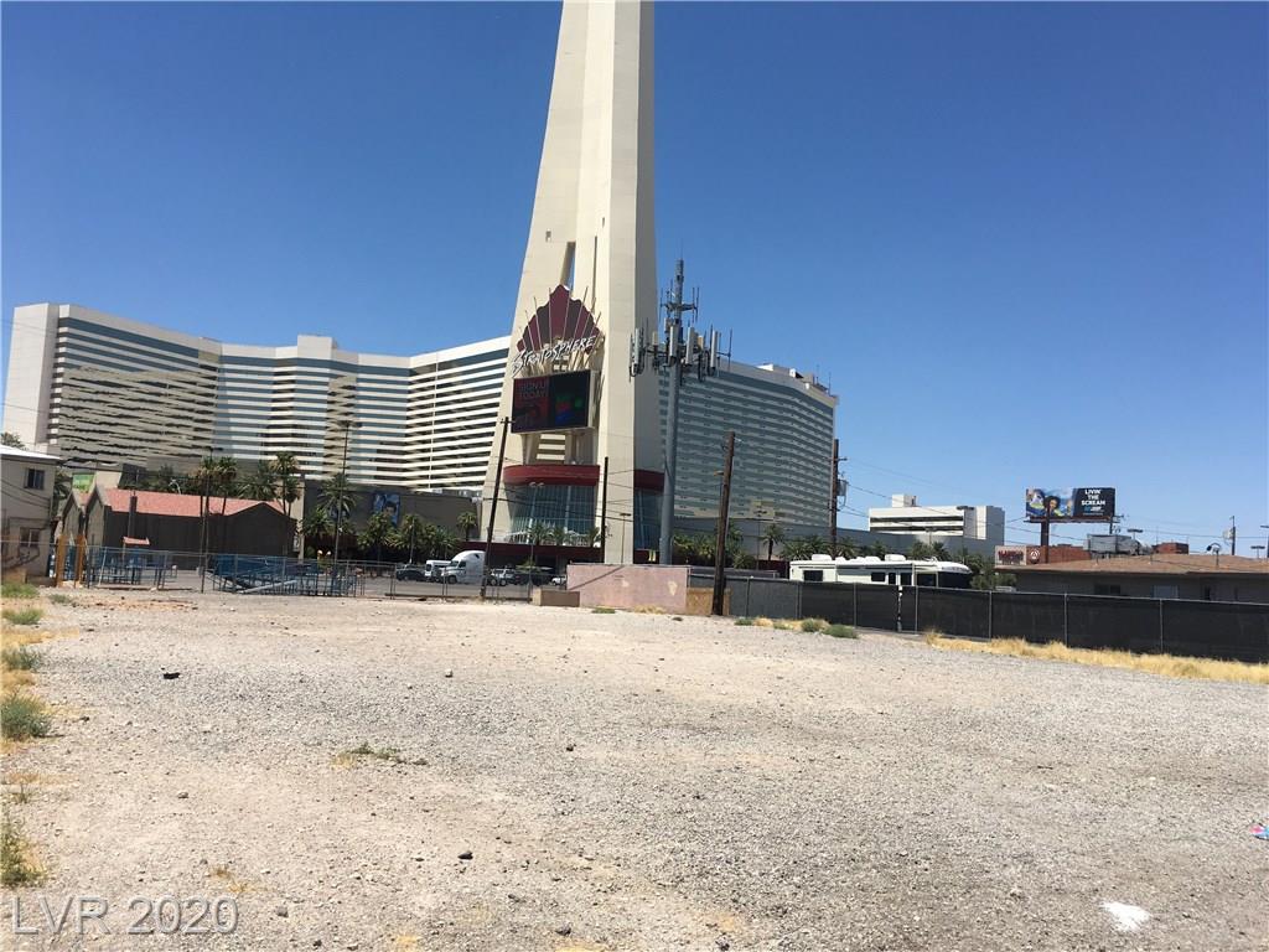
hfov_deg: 61.7
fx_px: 1063
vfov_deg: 48.2
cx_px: 634
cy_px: 476
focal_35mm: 29
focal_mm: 4.15
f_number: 2.2
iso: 25
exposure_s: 1/2262
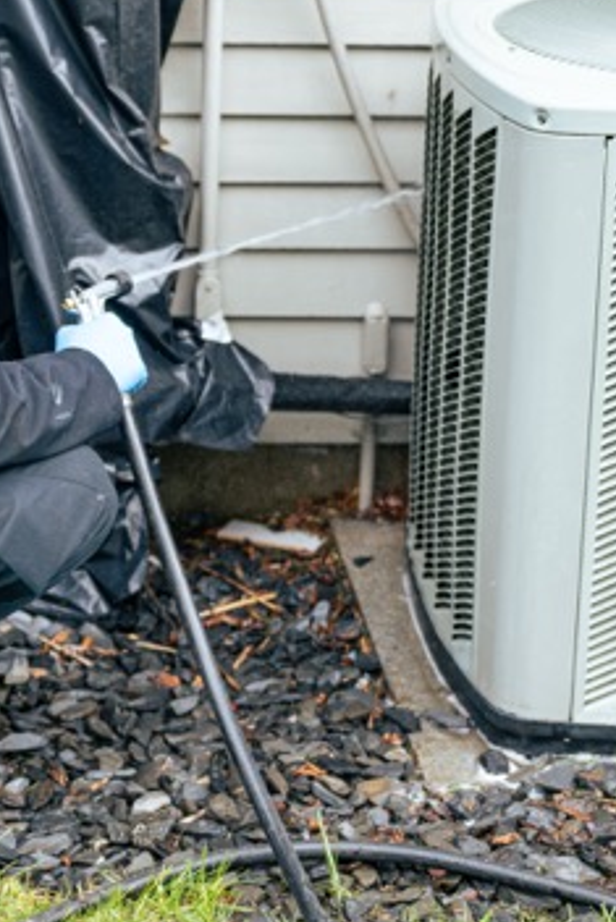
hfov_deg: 14.7
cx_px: 132
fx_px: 2375
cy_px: 341
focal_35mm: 93
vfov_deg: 21.9
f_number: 2.8
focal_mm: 50.9
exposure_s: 1/1000
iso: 320
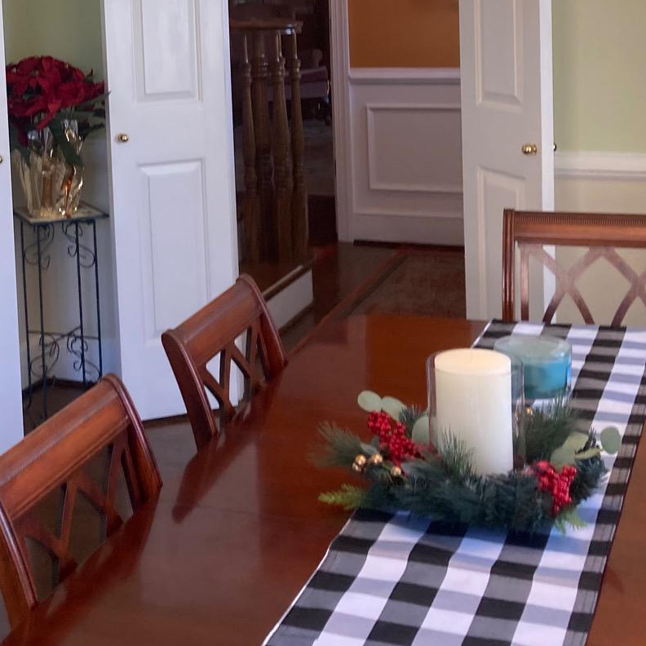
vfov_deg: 26.0
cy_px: 63
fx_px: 1351
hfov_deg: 26.0
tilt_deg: -4.7
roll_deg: +1.9
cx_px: 66
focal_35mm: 64
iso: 50
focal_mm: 3.99
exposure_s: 1/60
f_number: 1.8
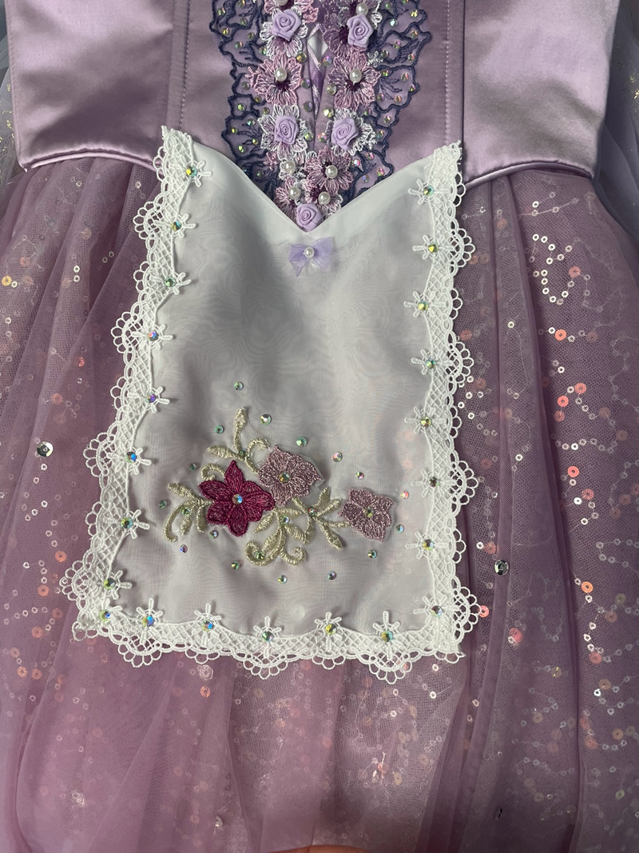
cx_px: 320
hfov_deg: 53.1
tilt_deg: -78.4
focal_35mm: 26
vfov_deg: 67.3
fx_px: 640
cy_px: 426
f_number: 1.6
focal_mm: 4.2
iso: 100
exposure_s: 1/121
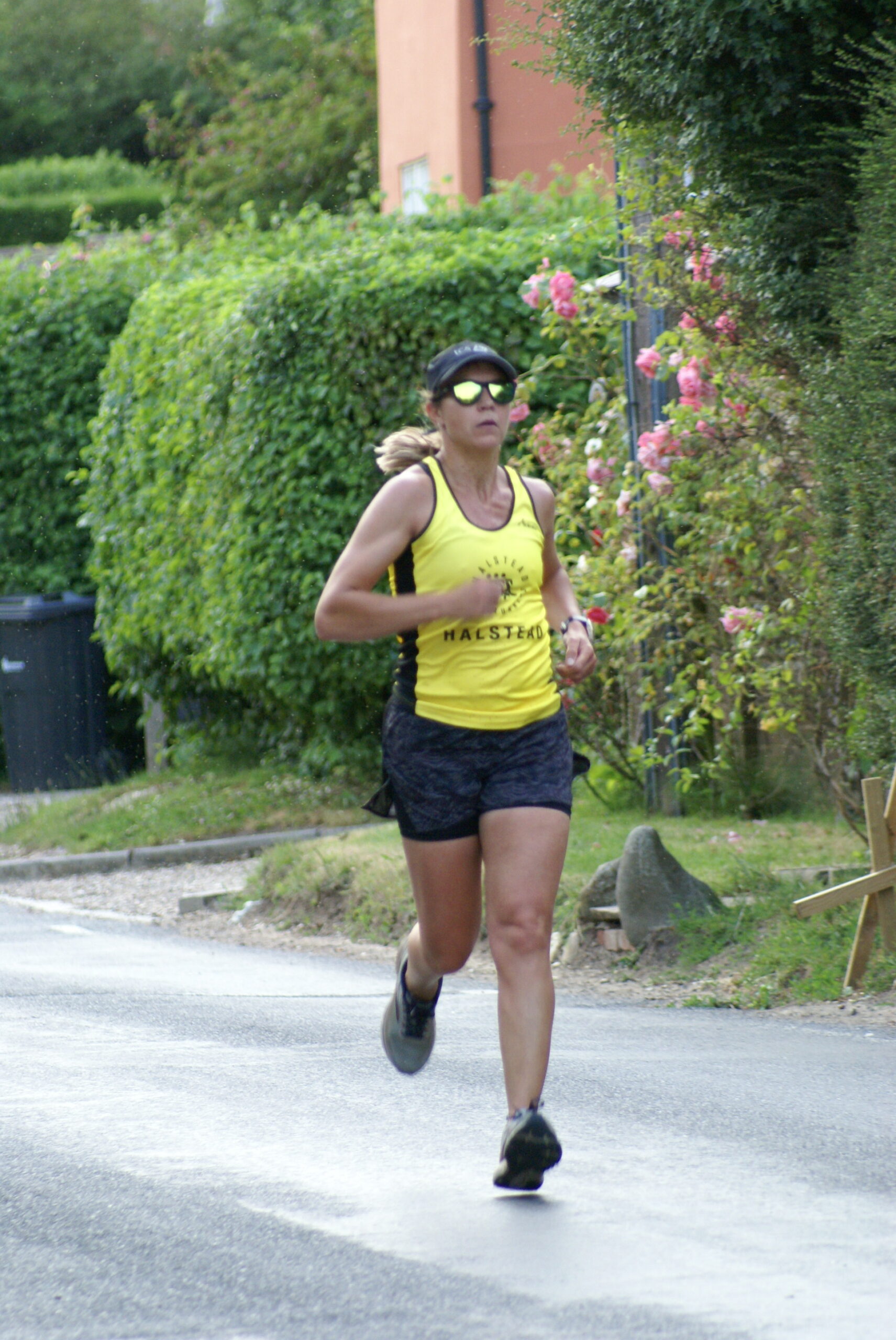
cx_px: 448
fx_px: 11738
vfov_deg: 6.5
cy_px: 670
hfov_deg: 4.4
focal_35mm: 315
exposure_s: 1/125
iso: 800
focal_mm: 210
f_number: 5.6
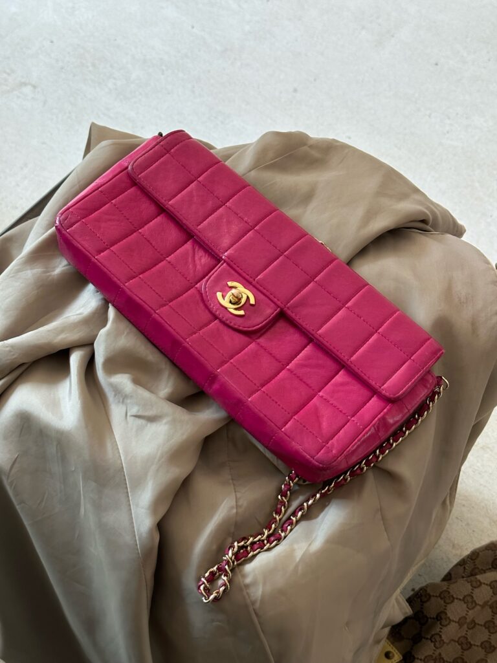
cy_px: 332
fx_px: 919
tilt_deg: -50.7
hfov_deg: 30.2
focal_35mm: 48
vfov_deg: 39.7
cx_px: 248
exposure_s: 1/57
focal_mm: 6.86
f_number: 1.78
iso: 250
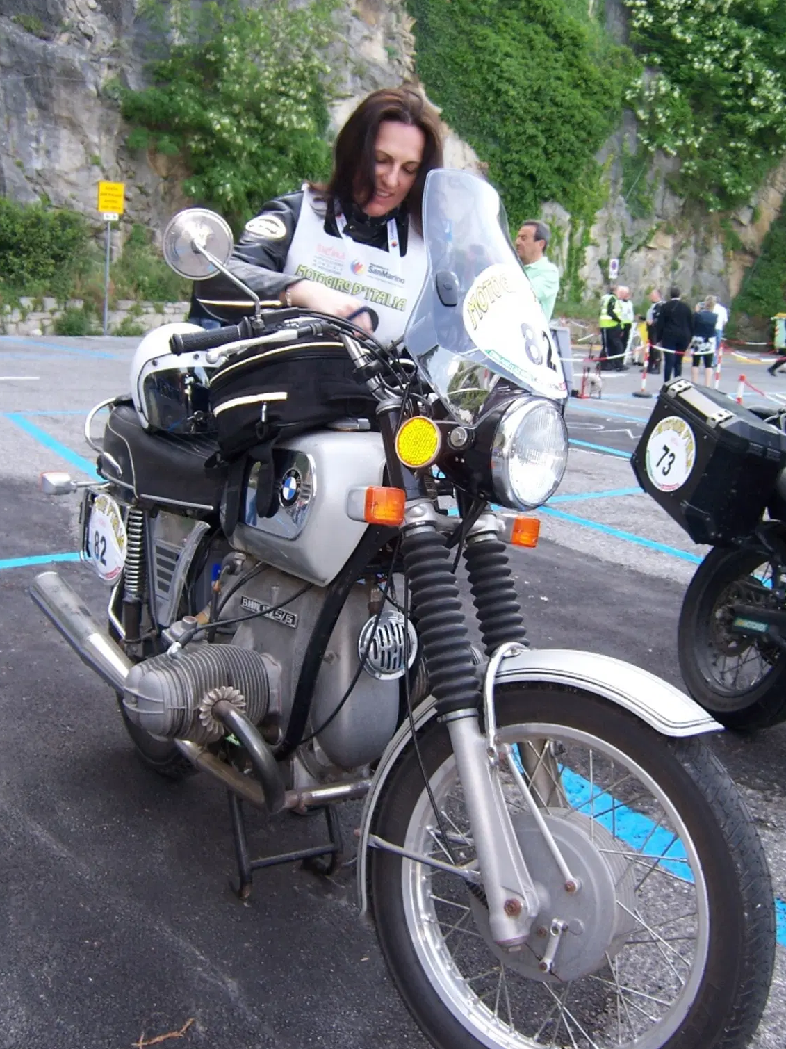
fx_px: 1060
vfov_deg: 52.6
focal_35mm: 35
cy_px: 496
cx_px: 379
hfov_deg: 40.7
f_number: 2.8
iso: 80
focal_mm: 5.5
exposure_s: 1/60
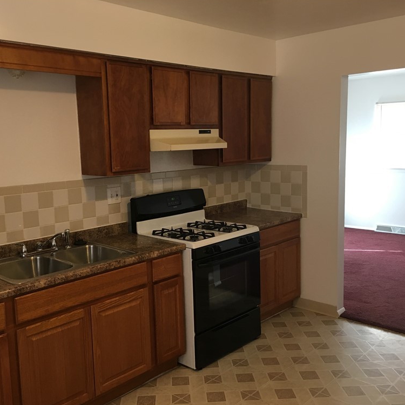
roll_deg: +1.2
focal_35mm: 35
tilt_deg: -7.3
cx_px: 188
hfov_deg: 47.2
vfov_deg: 47.2
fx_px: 463
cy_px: 203
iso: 80
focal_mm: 4.15
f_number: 2.2
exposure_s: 1/30
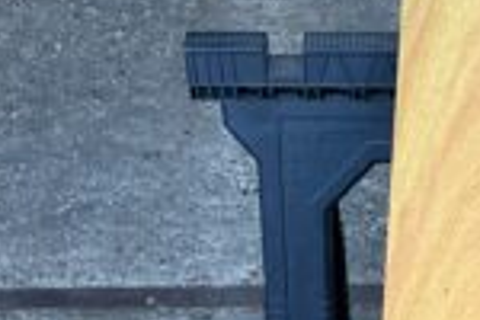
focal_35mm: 107
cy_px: 654
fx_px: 1427
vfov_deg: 11.4
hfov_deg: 18.6
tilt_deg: -55.8
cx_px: 467
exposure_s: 1/100
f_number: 1.8
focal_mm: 3
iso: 32
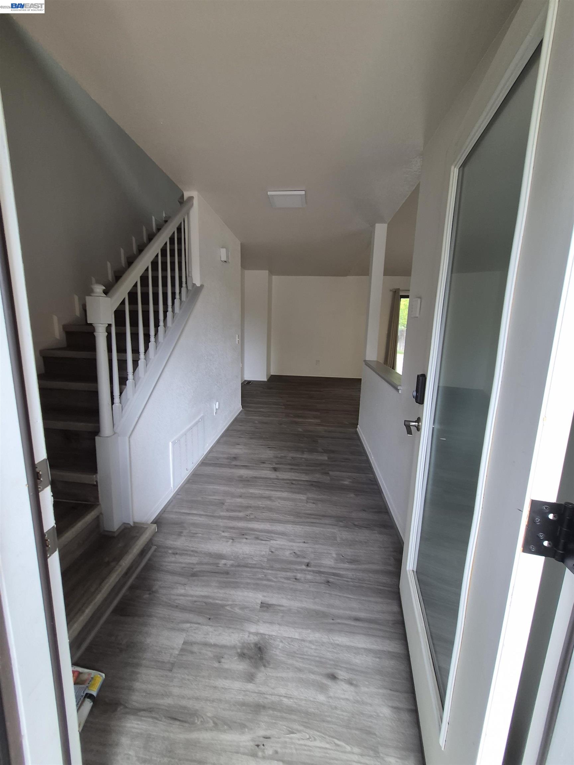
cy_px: 382
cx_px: 287
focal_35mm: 13
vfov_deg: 106.2
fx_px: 287
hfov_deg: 89.9
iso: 50
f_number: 2.2
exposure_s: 1/60
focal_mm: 1.74
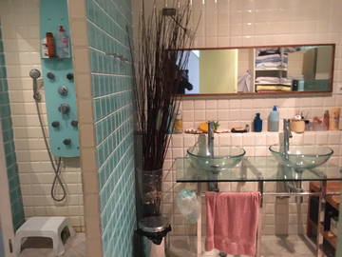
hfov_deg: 61.7
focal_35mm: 29
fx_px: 287
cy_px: 128
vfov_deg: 48.2
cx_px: 171
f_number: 2.2
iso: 320
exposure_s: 1/17
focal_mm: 4.15
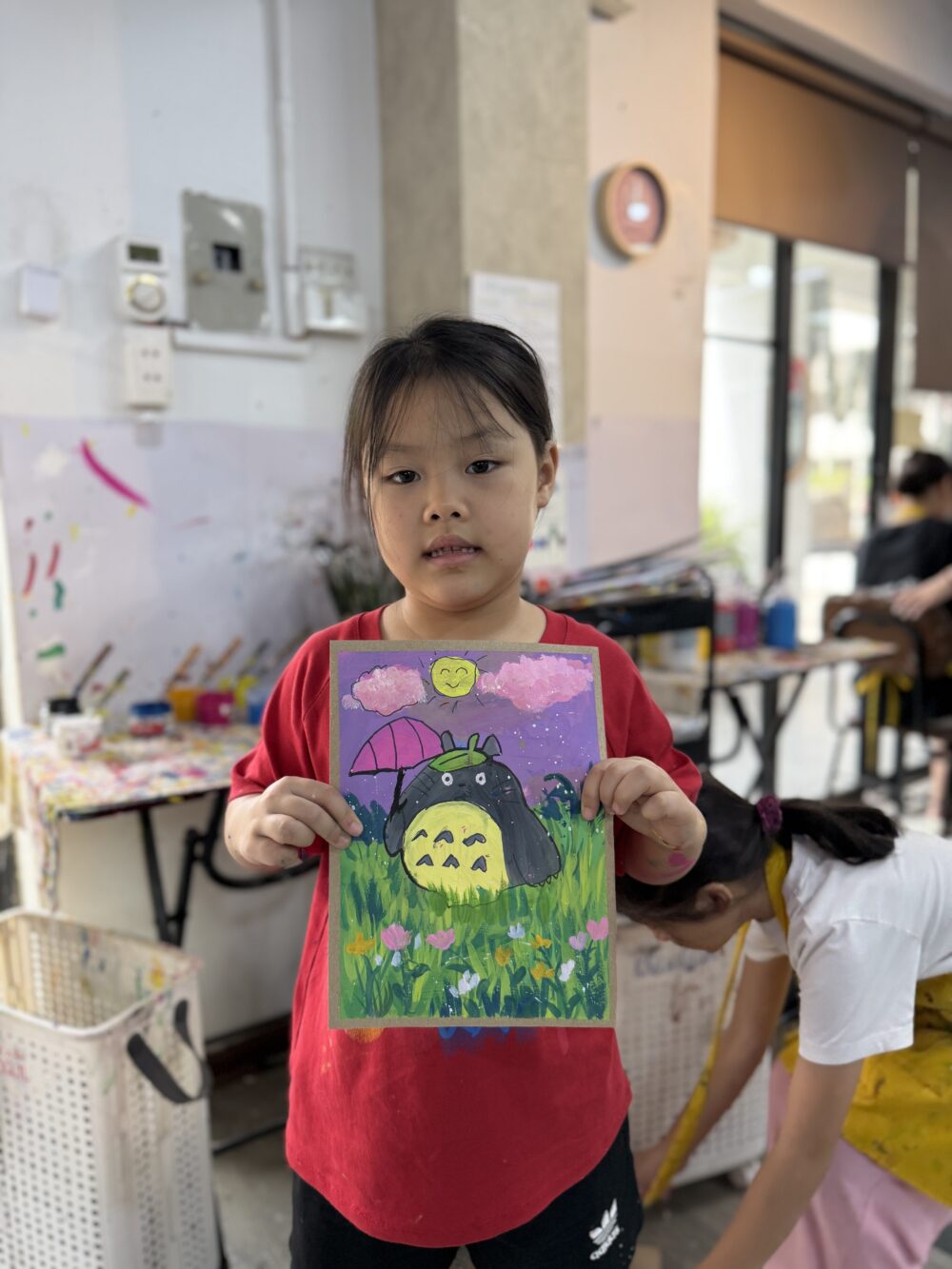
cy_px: 634
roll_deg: +1.2
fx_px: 880
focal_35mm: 24
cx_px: 476
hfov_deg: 56.8
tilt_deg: -8.0
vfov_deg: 71.6
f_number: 1.78
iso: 100
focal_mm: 6.76
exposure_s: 1/100
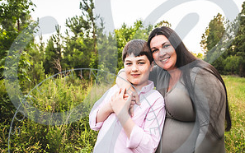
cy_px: 82
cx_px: 122
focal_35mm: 37
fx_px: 247
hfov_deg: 52.7
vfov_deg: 34.5
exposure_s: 1/125
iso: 200
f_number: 2.8
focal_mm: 24
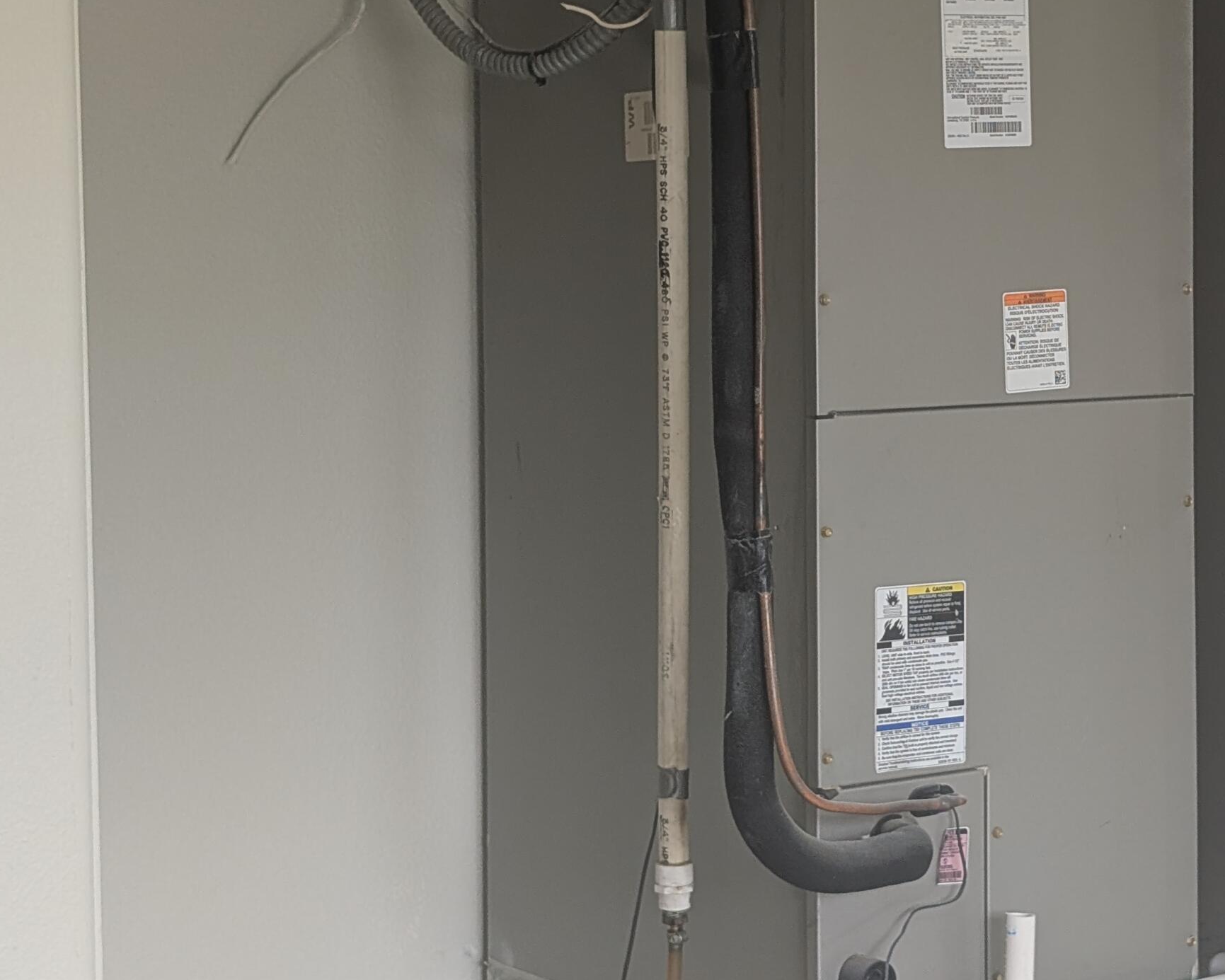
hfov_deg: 22.8
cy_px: 365
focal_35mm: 83
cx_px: 909
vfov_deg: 18.5
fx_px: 3009
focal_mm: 6.9
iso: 52
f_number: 1.68
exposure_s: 1/69.8
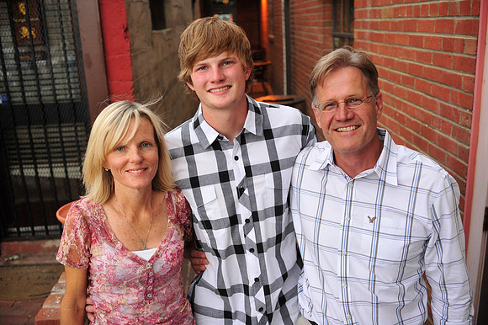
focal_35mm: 35
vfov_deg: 37.8
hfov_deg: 54.5
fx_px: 474
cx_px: 244
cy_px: 162
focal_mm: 35
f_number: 4.5
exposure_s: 1/400
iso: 1600
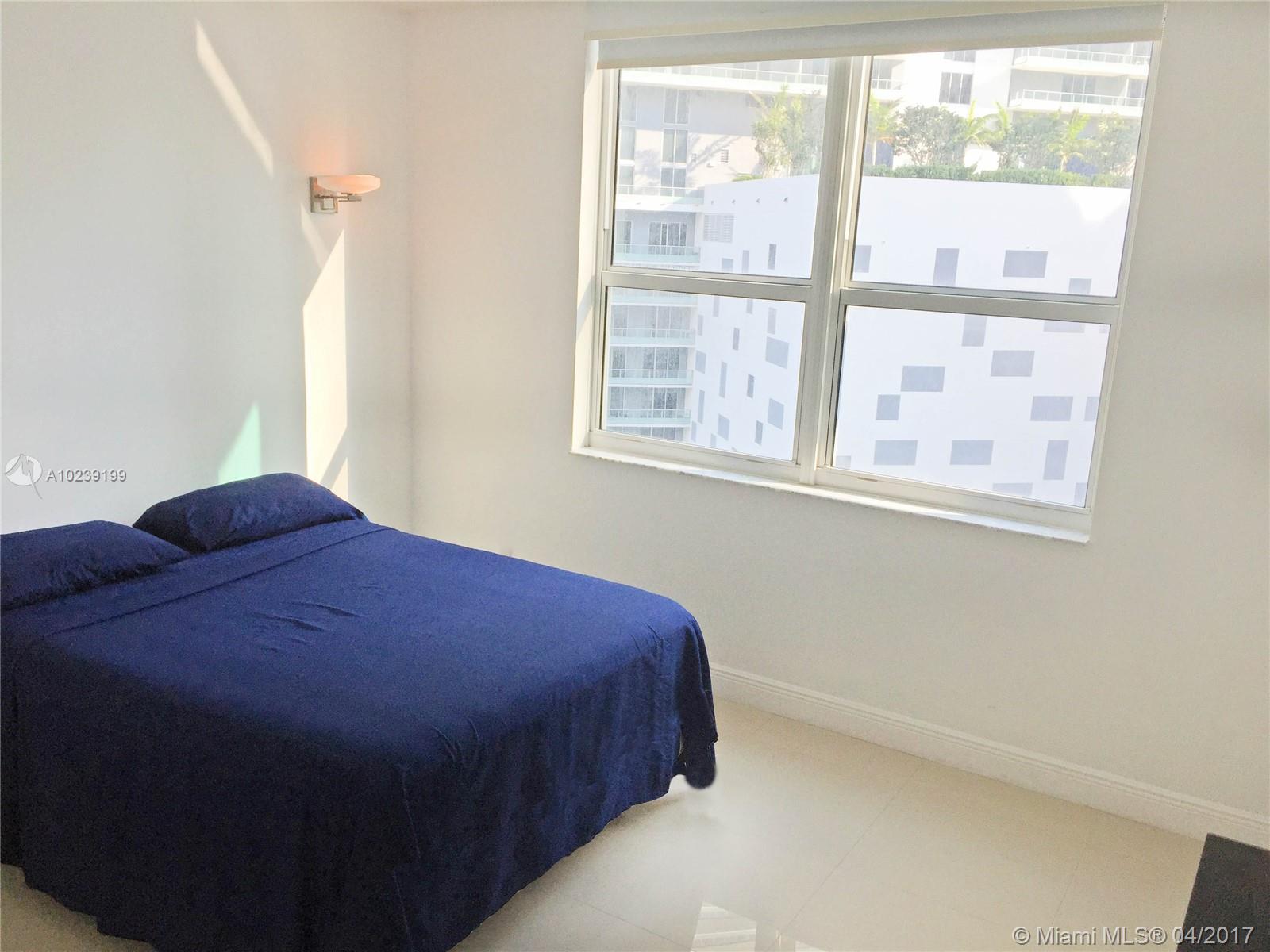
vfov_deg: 48.2
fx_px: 1064
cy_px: 476
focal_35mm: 29
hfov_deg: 61.7
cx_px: 635
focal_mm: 4.15
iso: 32
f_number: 2.2
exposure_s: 1/234
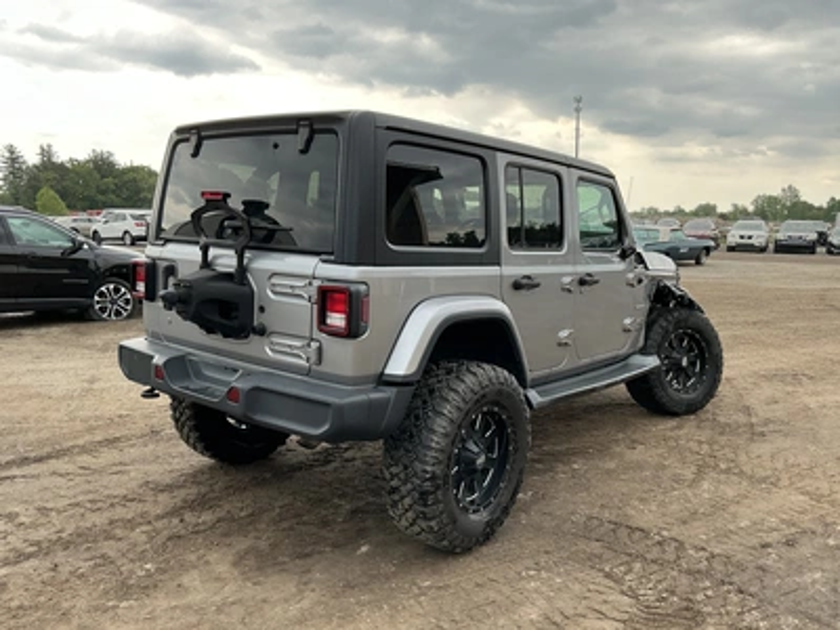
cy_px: 315
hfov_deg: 63.4
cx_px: 420
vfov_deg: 49.7
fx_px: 679
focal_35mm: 28
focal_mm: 3
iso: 20
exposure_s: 1/175
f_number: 1.8
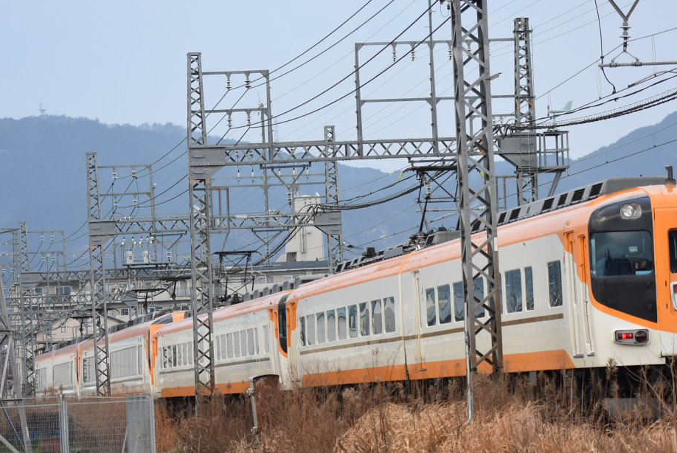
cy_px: 307
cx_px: 344
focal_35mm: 220
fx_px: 4135
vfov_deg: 6.3
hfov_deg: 9.4
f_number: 3.2
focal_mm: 105
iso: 800
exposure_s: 1/800
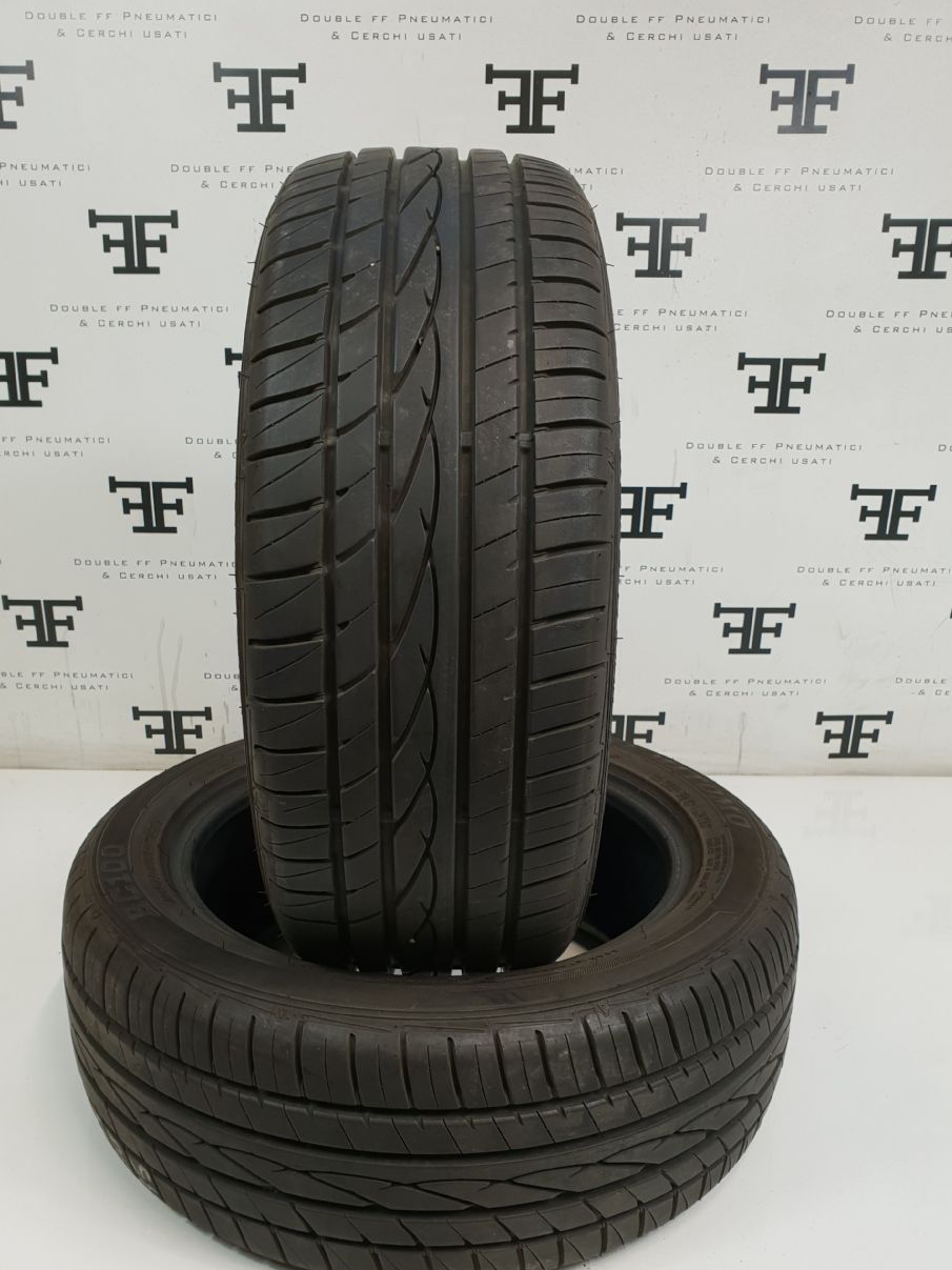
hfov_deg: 49.7
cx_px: 445
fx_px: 1027
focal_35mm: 28
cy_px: 682
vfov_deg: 63.4
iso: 125
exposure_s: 1/50
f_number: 2.4
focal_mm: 4.3
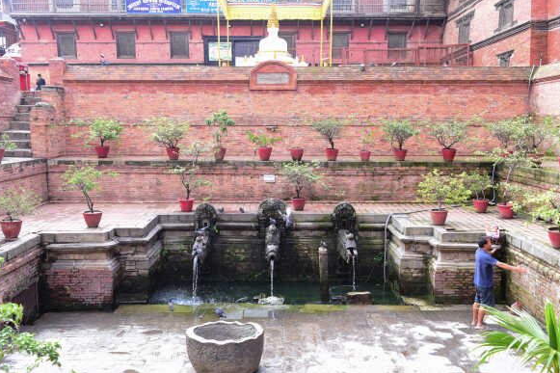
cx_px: 277
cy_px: 190
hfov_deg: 57.2
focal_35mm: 33
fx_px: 513
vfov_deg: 39.9
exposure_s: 1/125
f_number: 6.3
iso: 500
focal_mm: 32
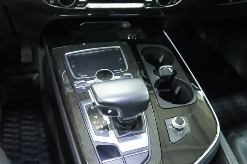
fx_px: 230
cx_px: 124
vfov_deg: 39.3
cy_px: 86
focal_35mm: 34
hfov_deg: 56.5
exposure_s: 1/13
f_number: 4
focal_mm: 21
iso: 1600
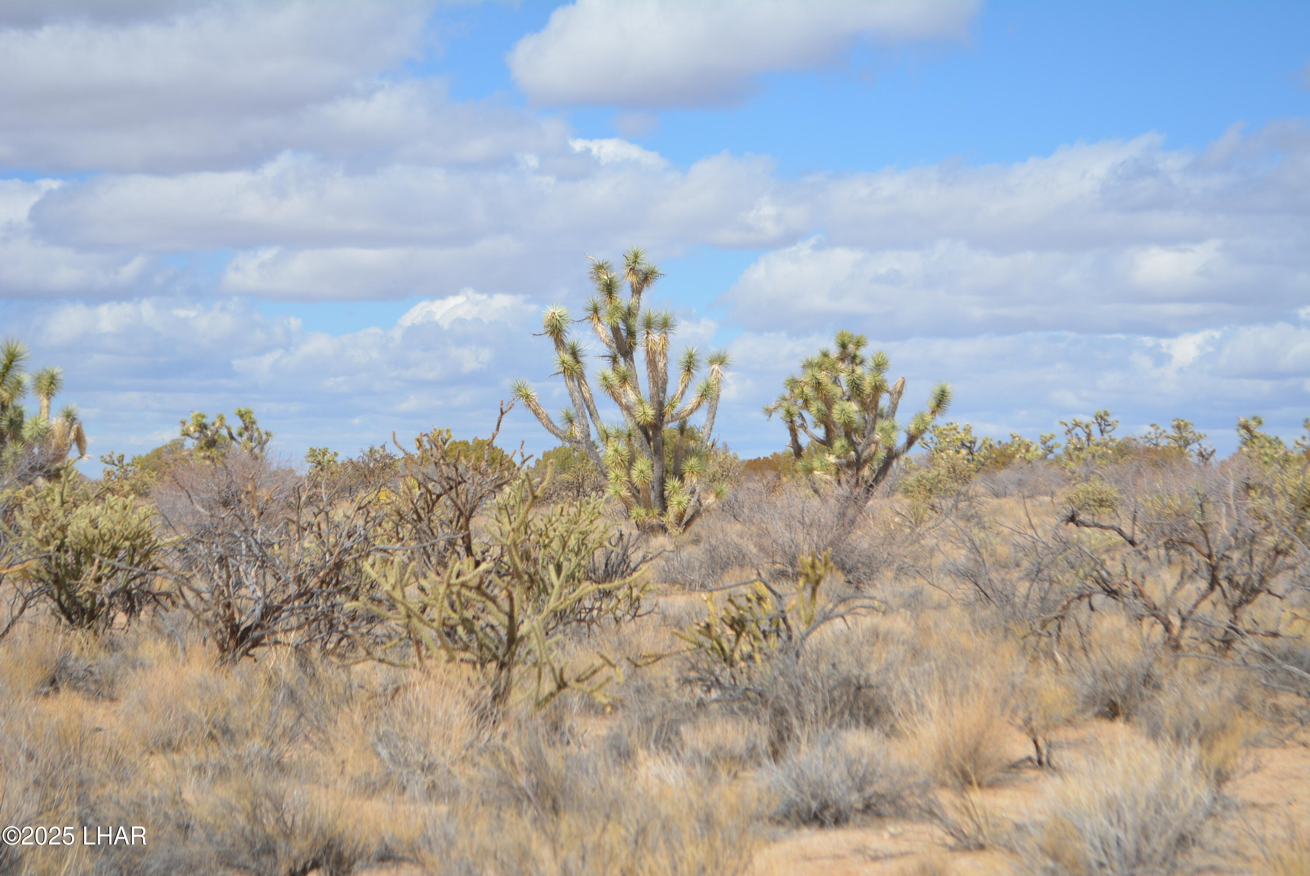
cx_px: 655
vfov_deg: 16.6
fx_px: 3004
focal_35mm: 82
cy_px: 438
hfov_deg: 24.6
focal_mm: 55
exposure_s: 1/1600
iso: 400
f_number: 7.1
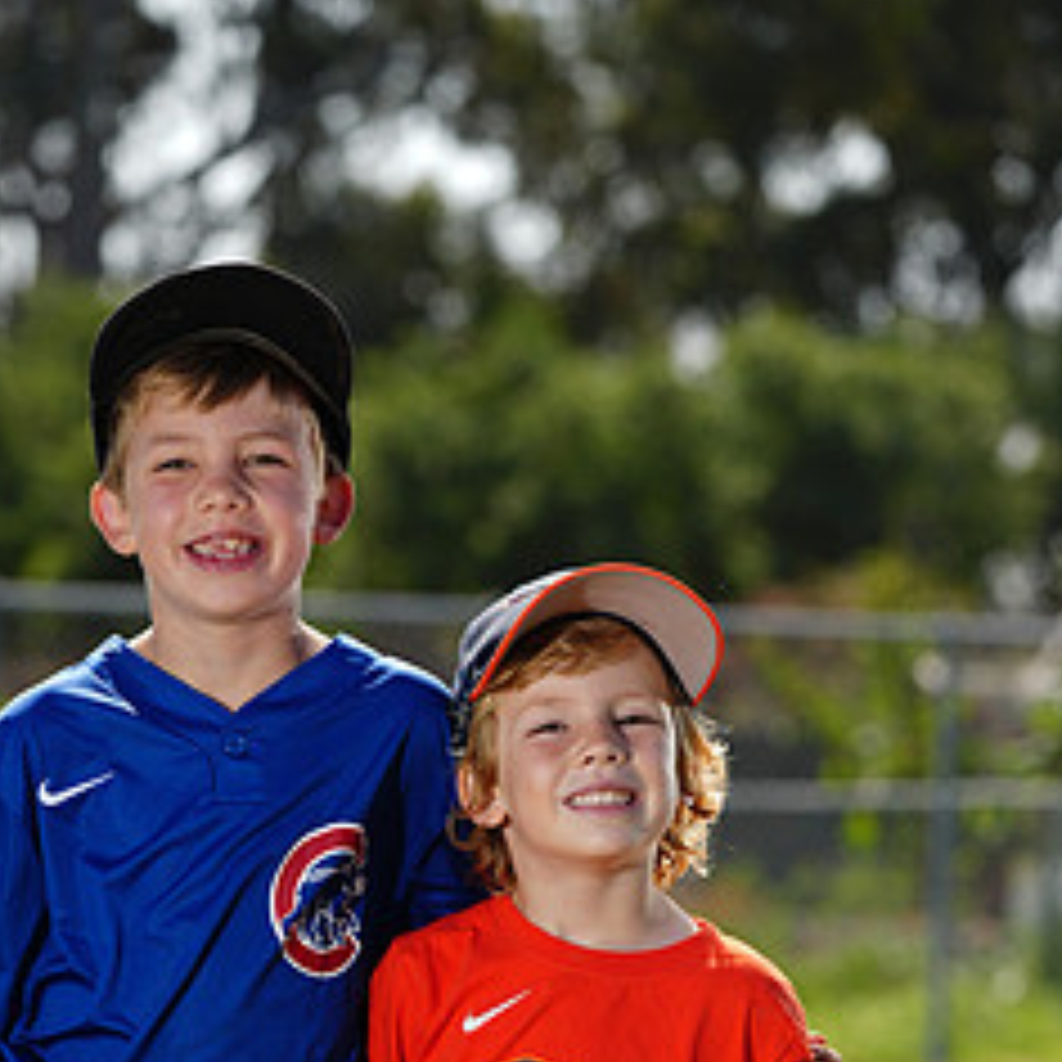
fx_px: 9510
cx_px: 488
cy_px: 1269
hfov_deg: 6.4
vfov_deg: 6.4
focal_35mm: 274
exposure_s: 1/250
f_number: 5
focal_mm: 131
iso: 50
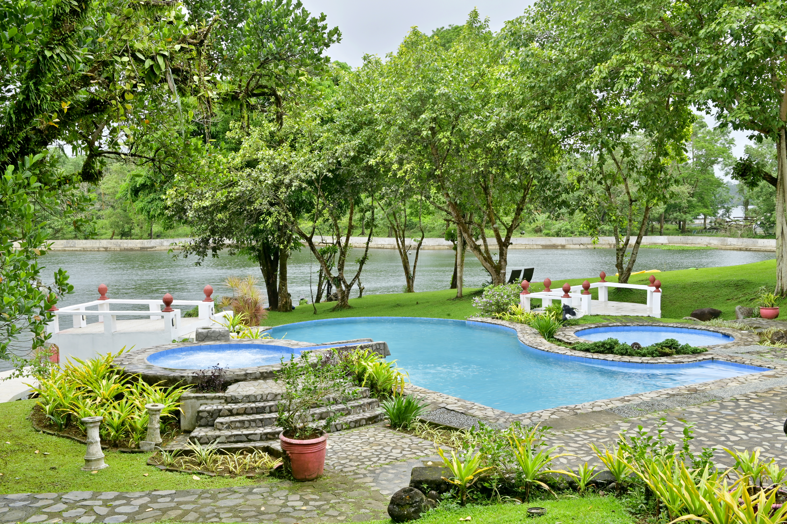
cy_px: 262
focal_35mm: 38
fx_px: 830
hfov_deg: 50.7
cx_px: 394
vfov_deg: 35.0
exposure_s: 1/50
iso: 200
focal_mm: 38
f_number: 16
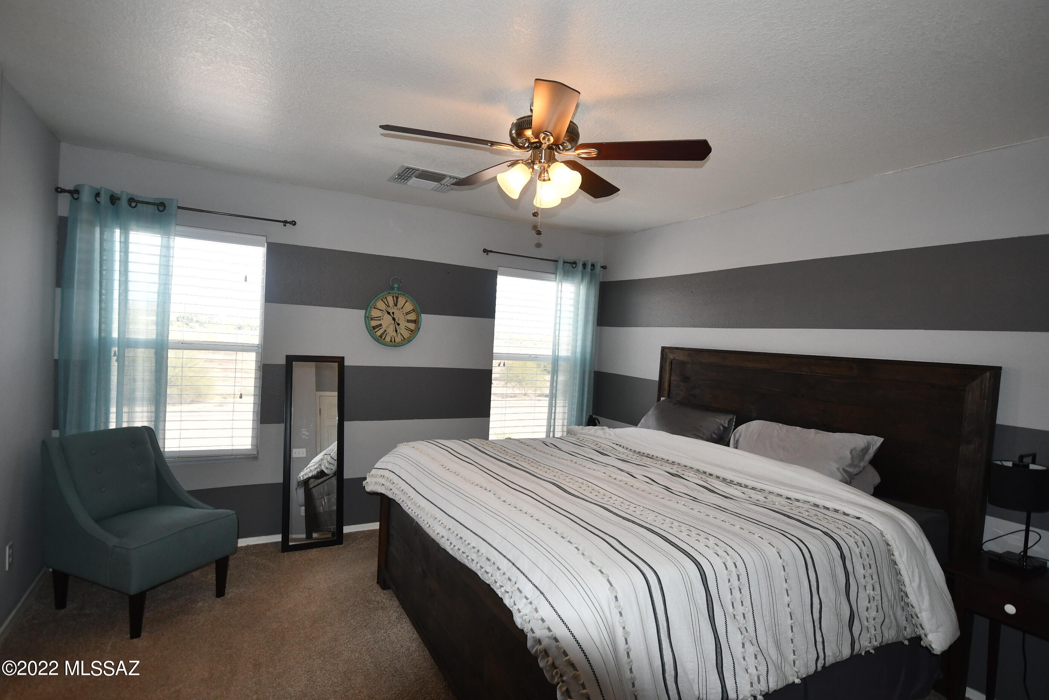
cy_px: 350
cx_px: 524
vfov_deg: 67.4
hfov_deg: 90.0
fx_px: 524
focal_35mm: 18
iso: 800
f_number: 6.3
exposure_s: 1/250
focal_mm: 12
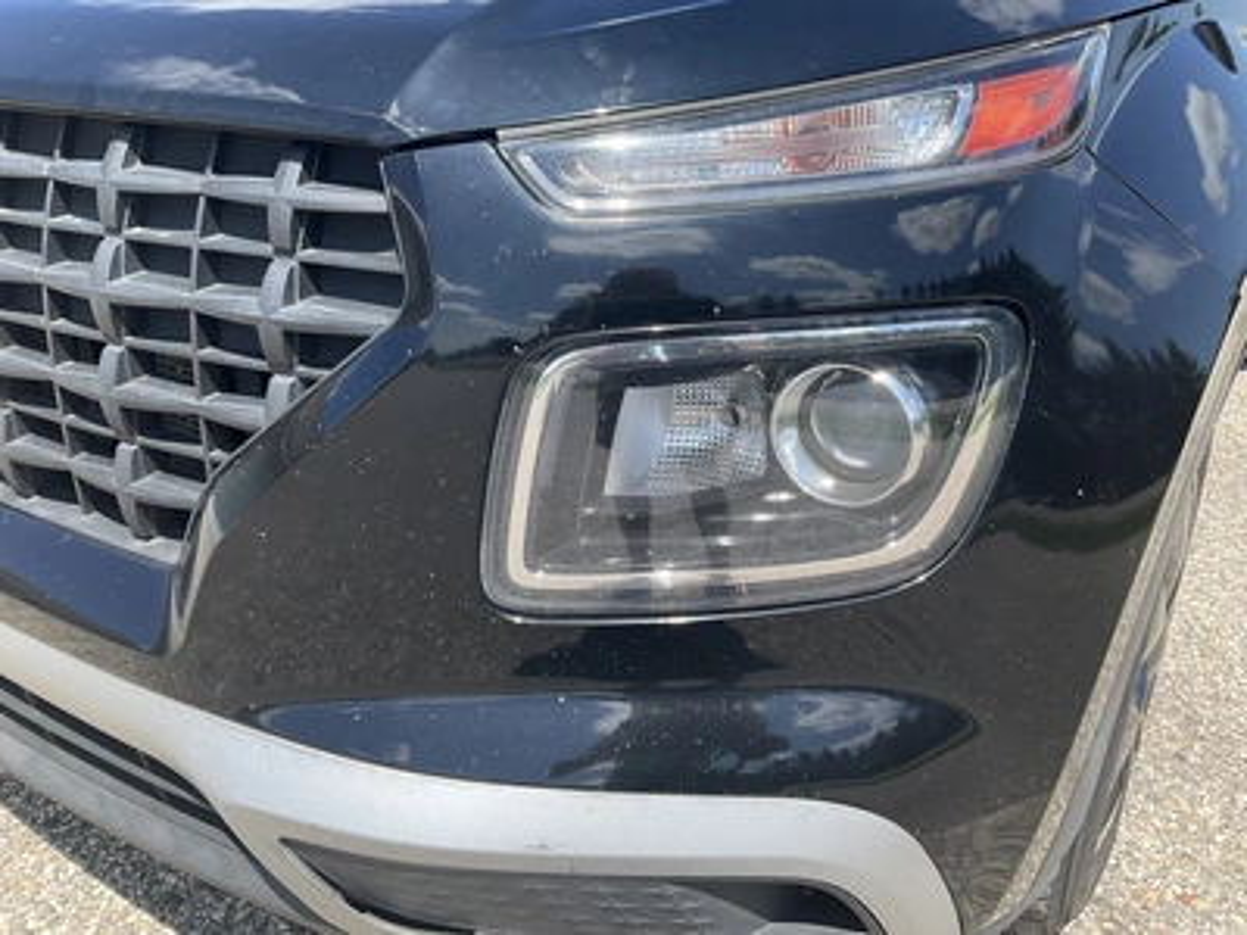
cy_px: 468
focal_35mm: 29
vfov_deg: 48.2
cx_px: 624
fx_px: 1045
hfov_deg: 61.7
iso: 25
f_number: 1.8
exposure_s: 1/792
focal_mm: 3
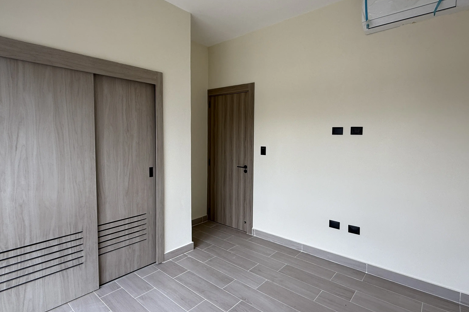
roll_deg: -0.2
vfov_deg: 64.5
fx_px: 248
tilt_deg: -2.2
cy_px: 148
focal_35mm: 19
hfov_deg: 86.9
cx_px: 243
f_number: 2.2
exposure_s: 1/183
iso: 50
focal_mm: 2.22
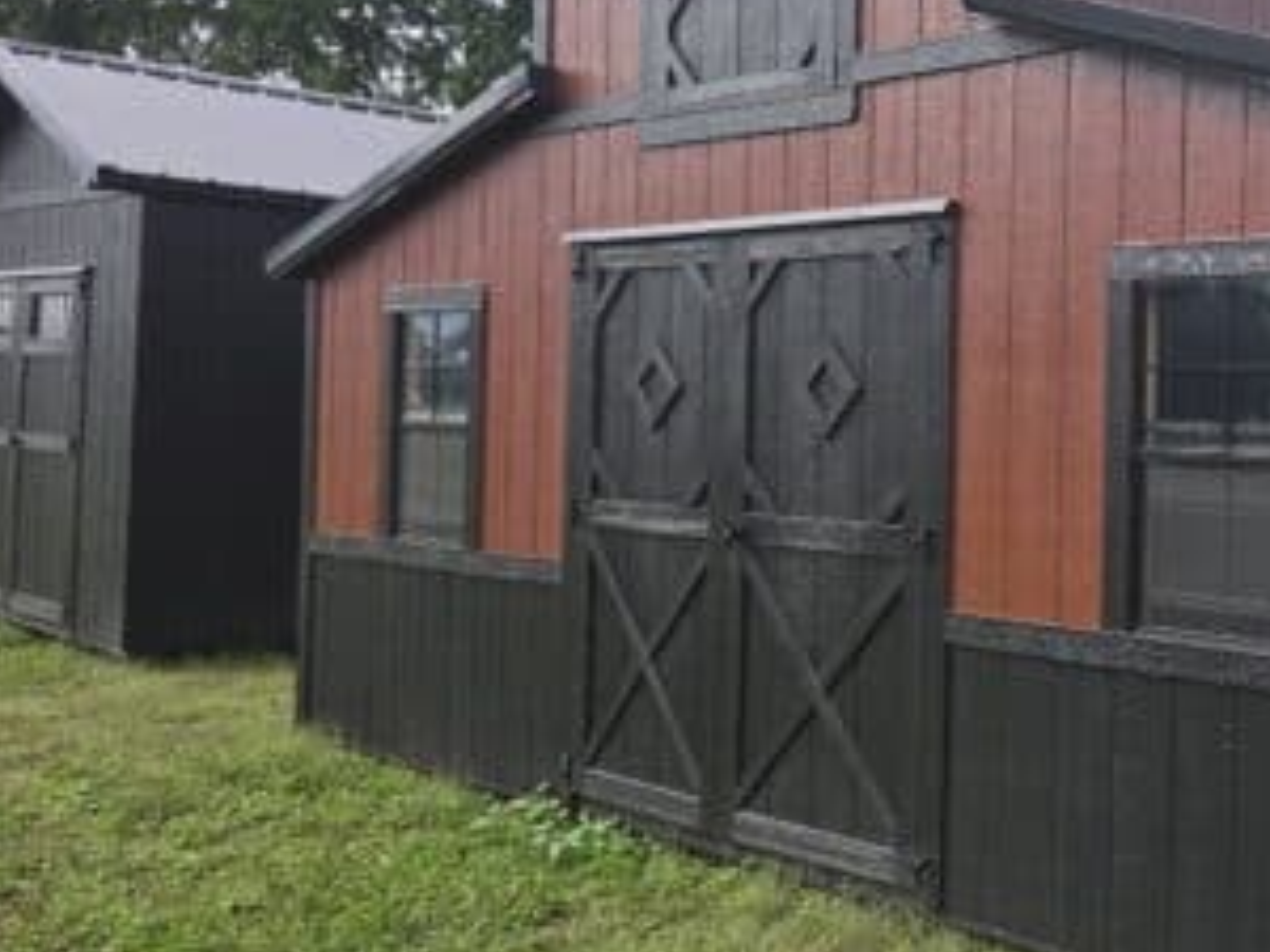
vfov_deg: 31.5
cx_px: 1164
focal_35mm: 46
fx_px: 1688
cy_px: 419
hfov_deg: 38.2
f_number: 1.8
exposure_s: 1/3168
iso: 80
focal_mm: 5.4
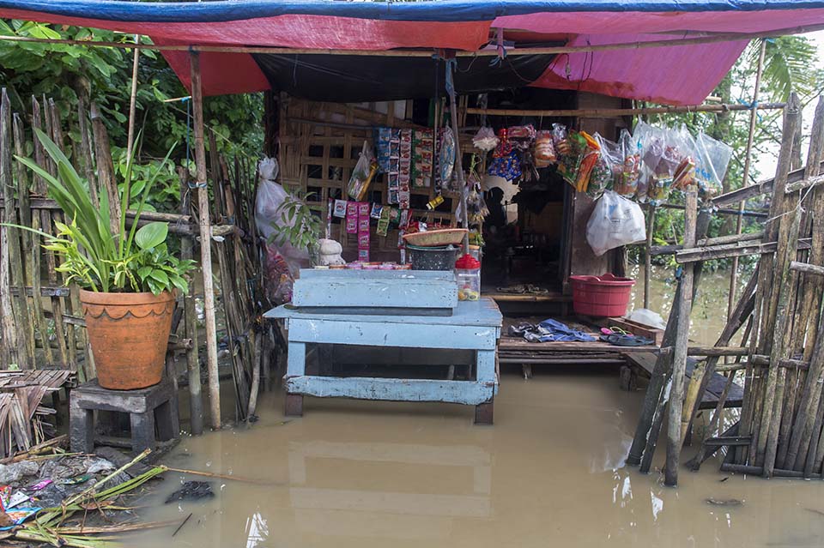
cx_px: 412
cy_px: 274
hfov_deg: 73.8
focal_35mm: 24
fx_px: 549
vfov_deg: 53.1
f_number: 5.6
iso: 1600
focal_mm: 24
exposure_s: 1/200
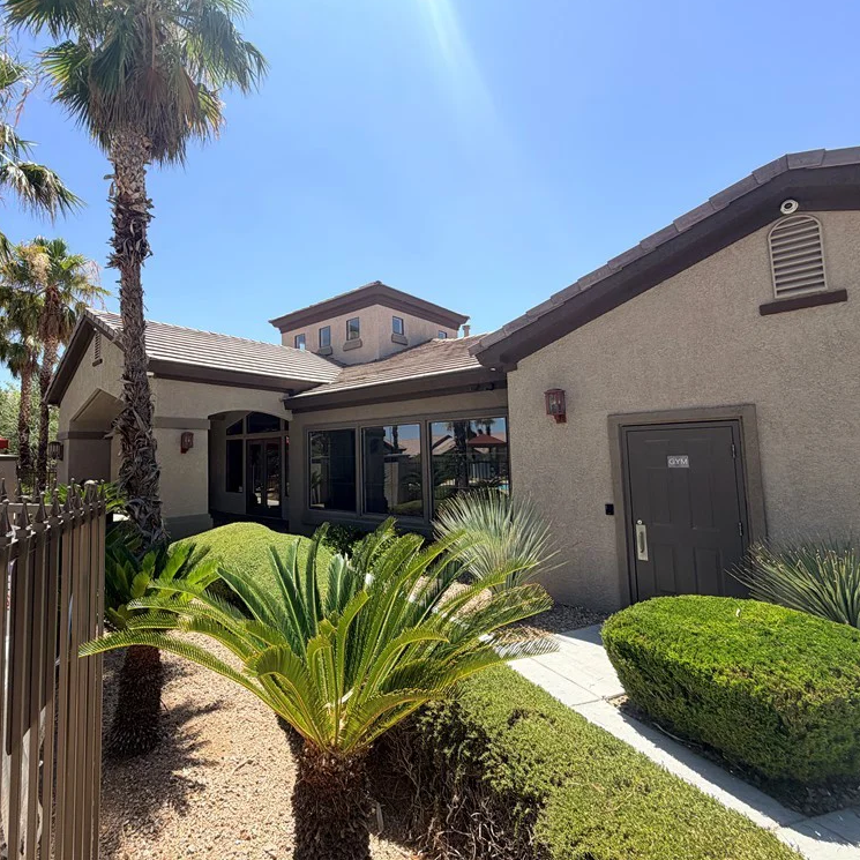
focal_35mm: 17
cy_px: 418
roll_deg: +0.7
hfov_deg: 82.5
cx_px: 328
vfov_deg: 83.9
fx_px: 478
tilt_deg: +4.7
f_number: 2.2
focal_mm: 2.22
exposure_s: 1/770
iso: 25
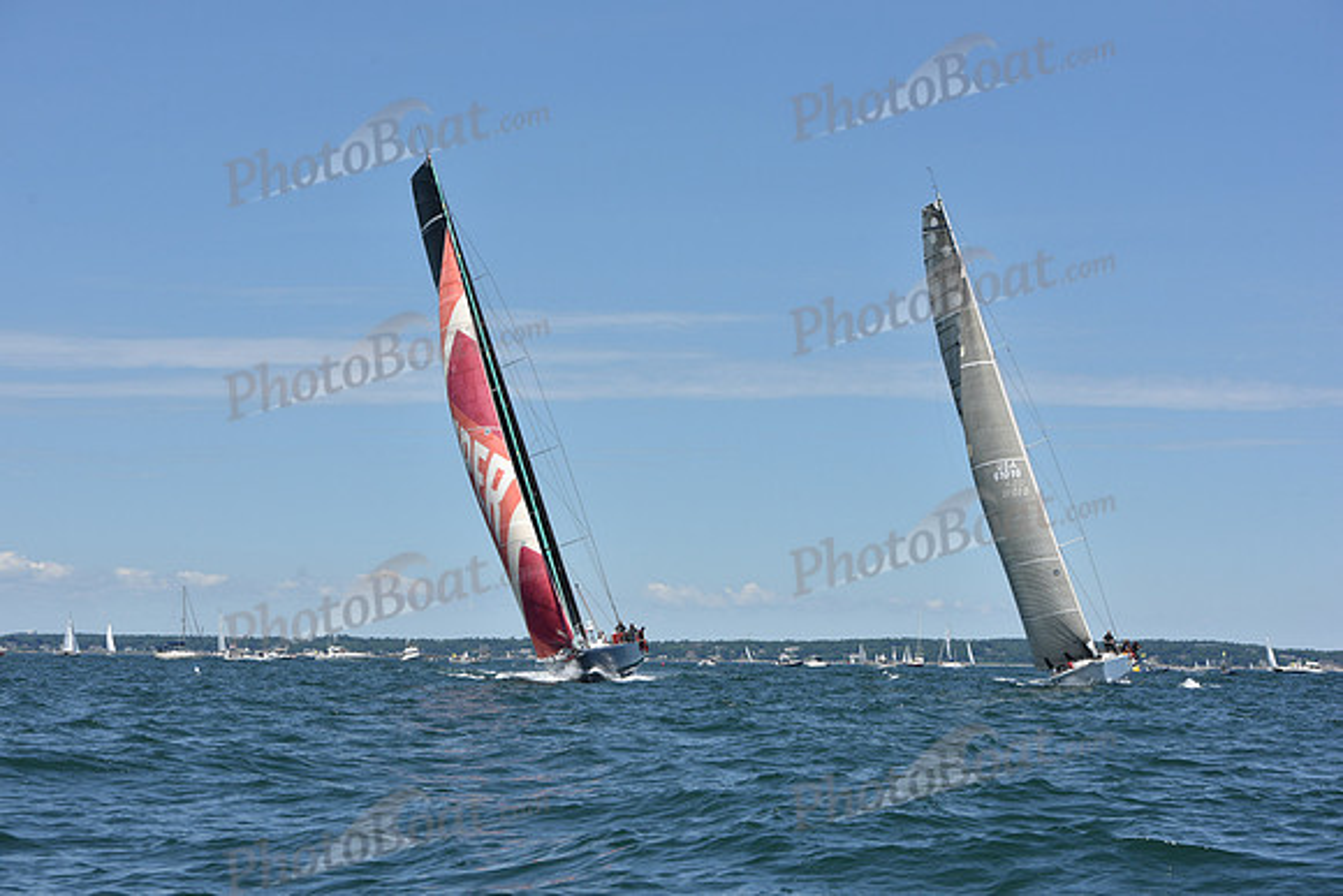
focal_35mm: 78
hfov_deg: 26.0
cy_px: 448
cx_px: 672
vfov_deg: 17.5
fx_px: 2910
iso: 250
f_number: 9
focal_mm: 78
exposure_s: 1/1000
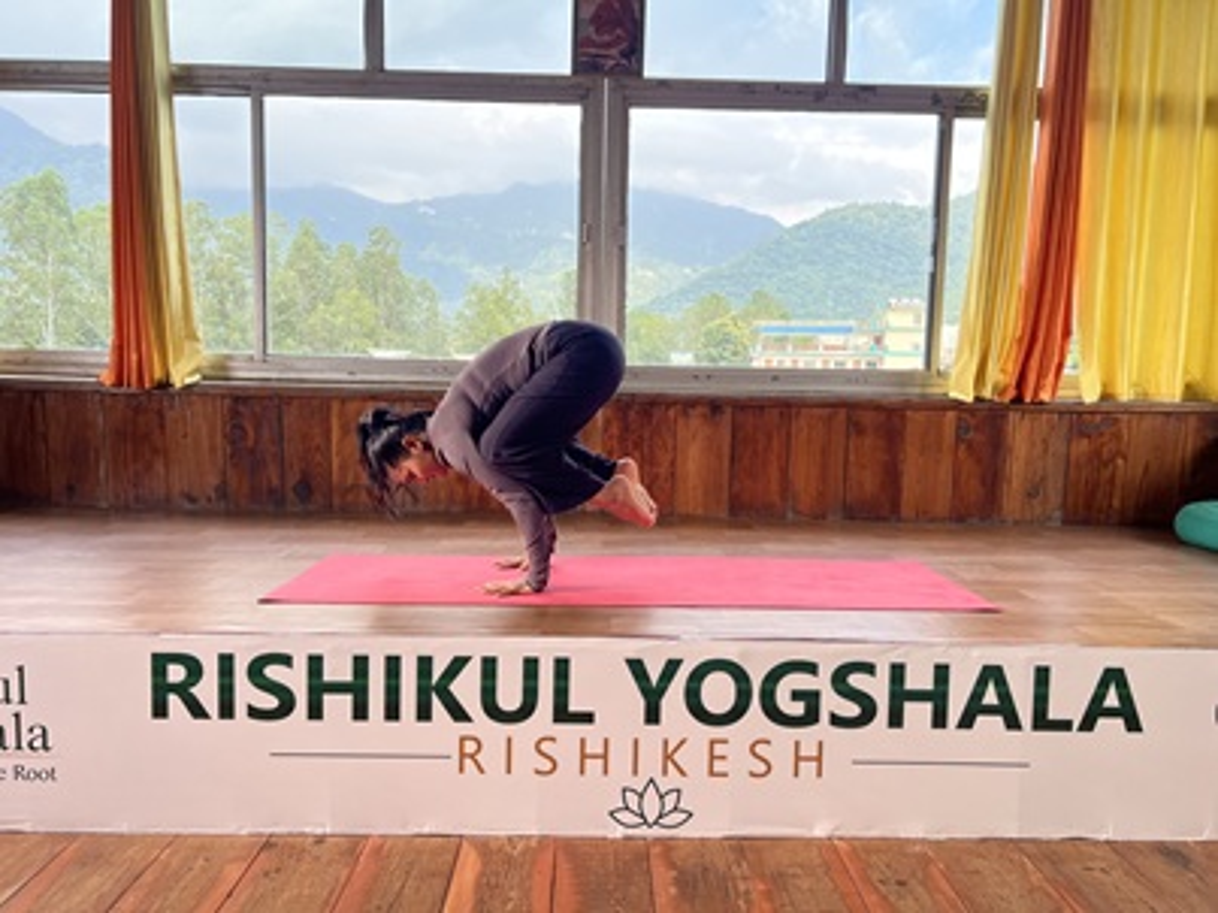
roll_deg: -1.3
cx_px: 609
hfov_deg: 67.3
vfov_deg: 53.0
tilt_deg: -6.4
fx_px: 915
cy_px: 456
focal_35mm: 26
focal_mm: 5.7
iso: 50
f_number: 1.5
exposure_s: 1/121
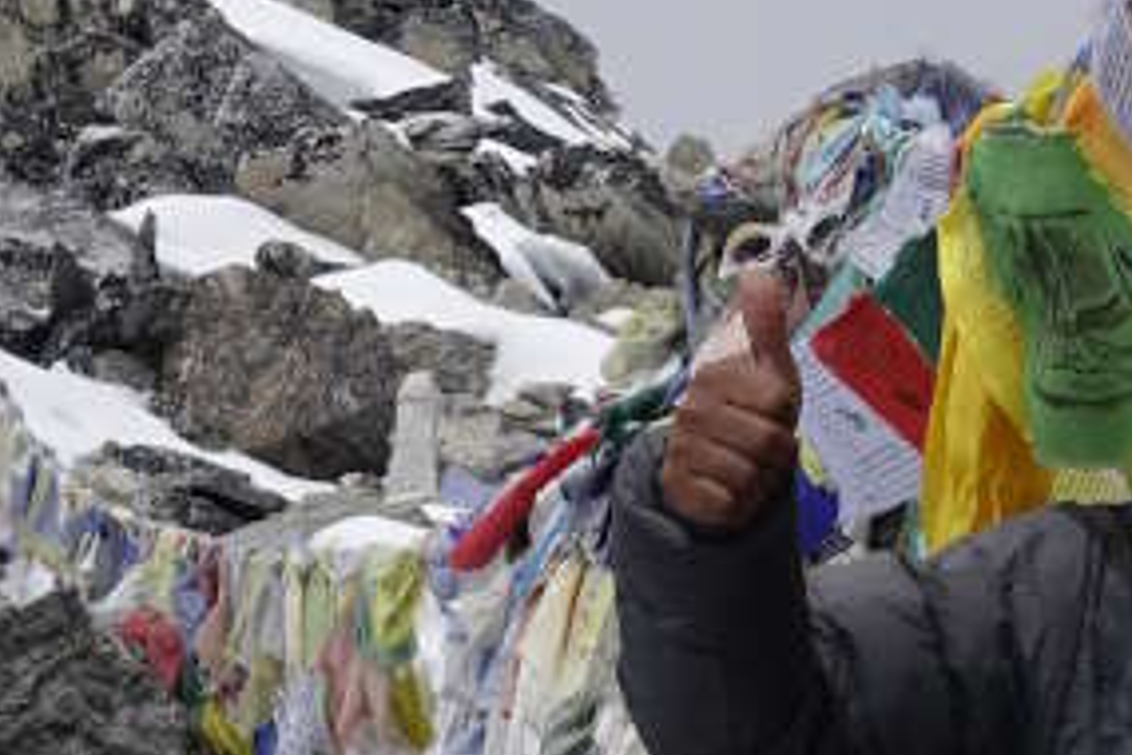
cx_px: 473
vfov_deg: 13.6
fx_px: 3176
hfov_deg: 20.2
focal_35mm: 101
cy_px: 405
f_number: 5.6
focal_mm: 8.8
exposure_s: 1/200
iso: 125
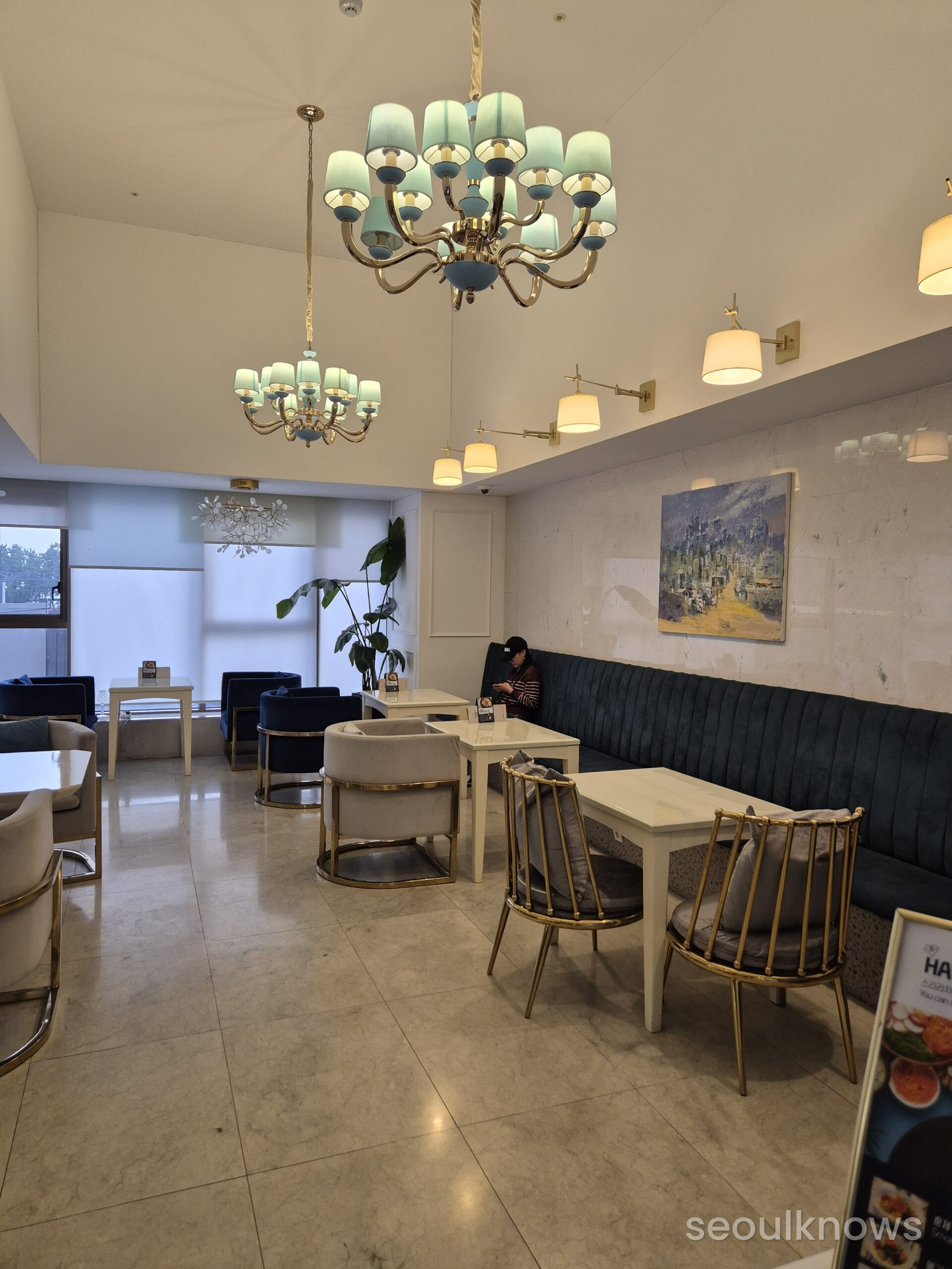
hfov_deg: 58.9
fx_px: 843
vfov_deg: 73.9
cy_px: 634
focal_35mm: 23
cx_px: 476
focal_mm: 5.4
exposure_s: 1/120
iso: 160
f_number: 1.8
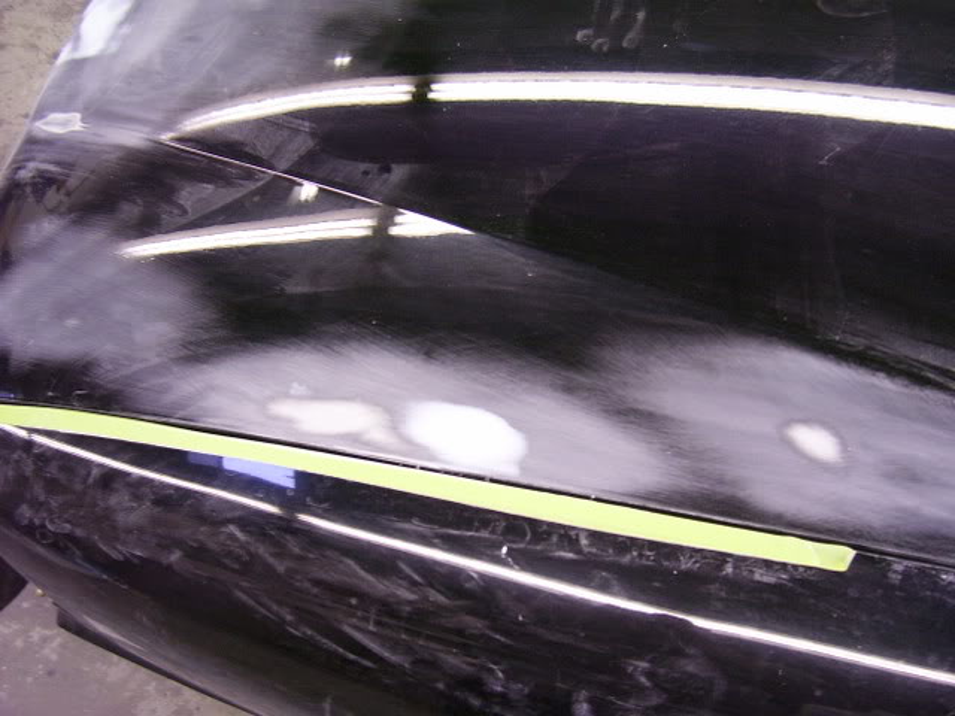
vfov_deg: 41.8
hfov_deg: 54.0
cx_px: 478
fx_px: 938
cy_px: 358
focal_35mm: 34
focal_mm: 5.6
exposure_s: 1/15
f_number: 2.7
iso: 160
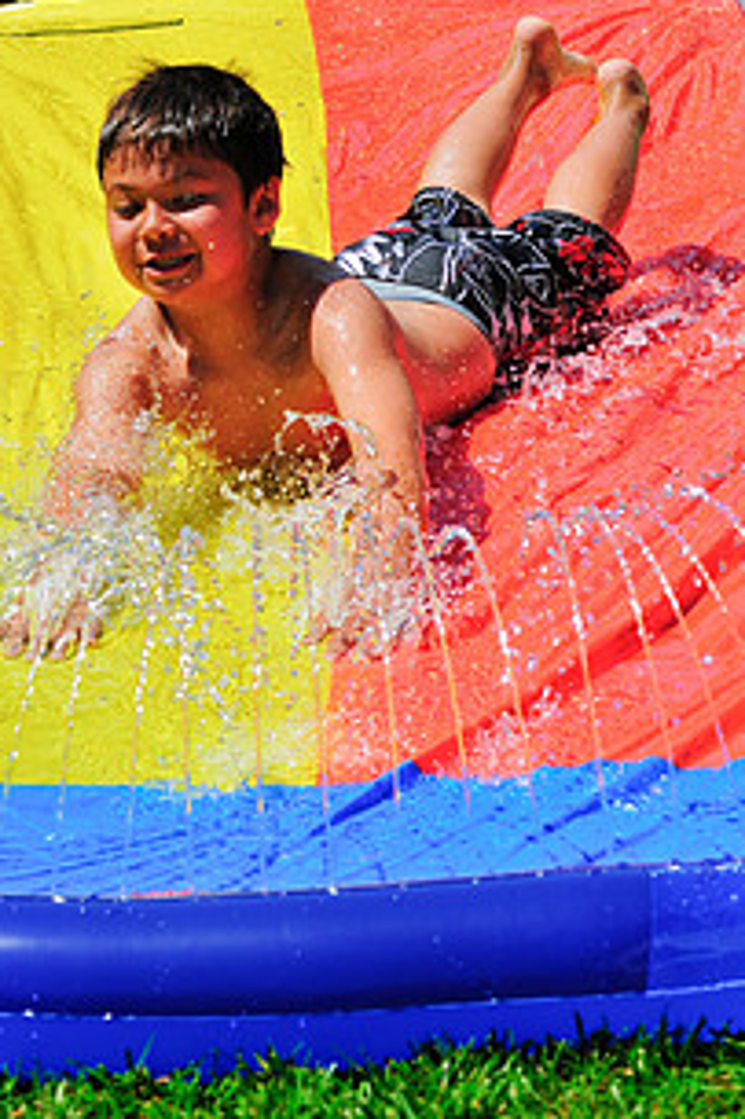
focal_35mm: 155
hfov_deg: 8.8
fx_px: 4817
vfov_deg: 13.3
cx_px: 336
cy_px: 558
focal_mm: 70
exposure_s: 1/800
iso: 200
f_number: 7.1
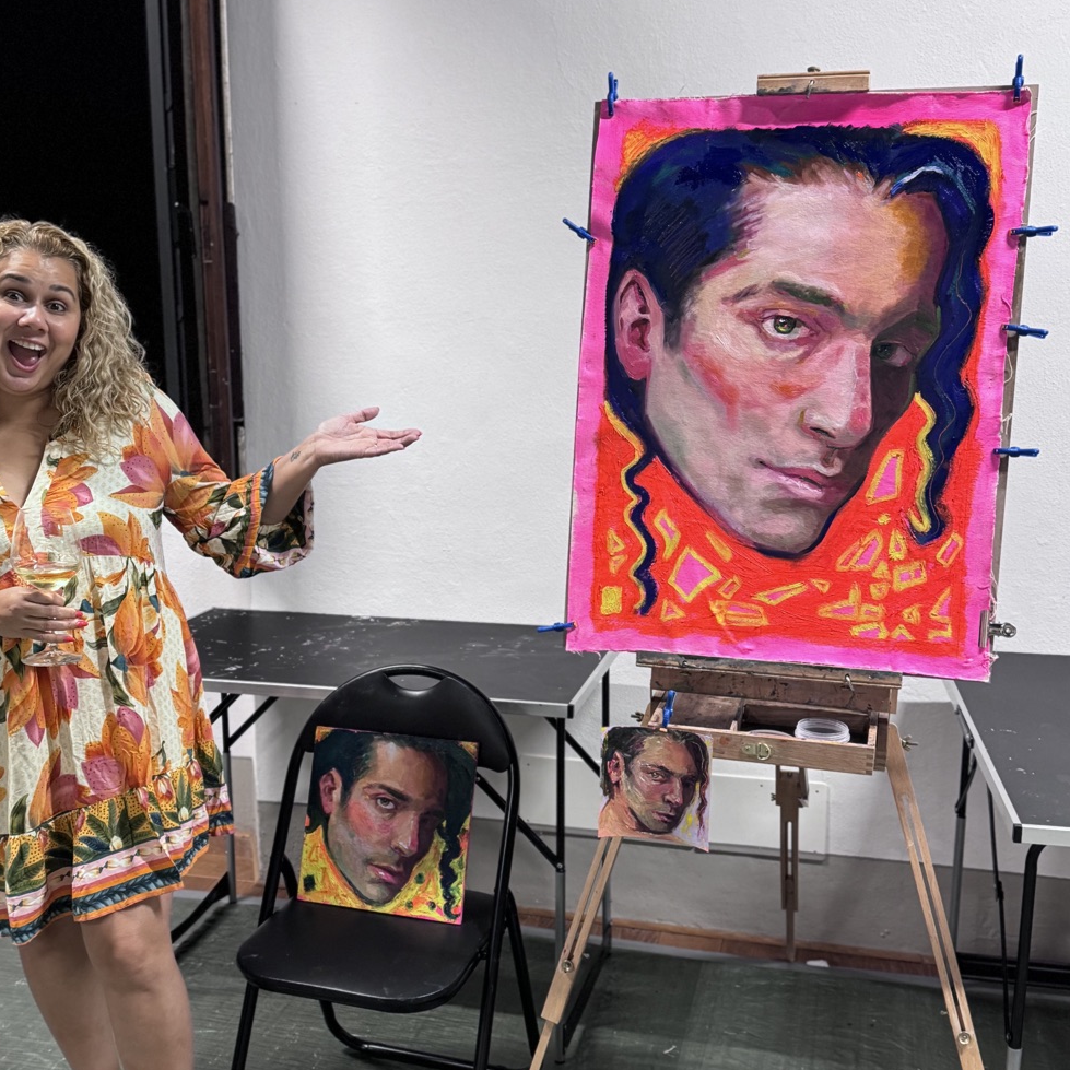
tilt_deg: -11.5
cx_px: 463
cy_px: 600
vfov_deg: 42.8
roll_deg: +0.5
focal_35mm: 39
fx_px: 1364
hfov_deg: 42.7
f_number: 1.78
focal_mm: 6.76
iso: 320
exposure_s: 1/50
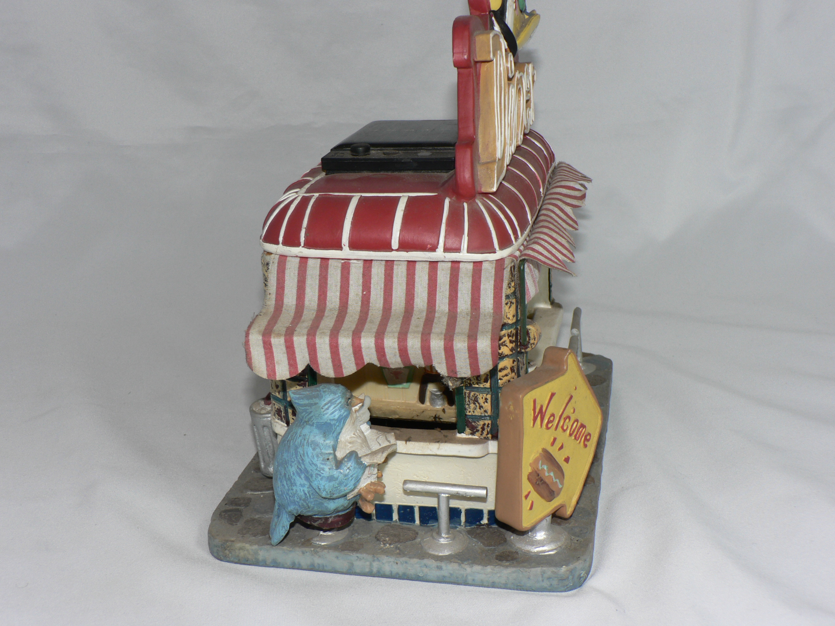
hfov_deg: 44.8
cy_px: 313
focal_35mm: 42
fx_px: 1013
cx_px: 418
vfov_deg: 34.3
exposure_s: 1/60
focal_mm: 7
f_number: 4
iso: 80
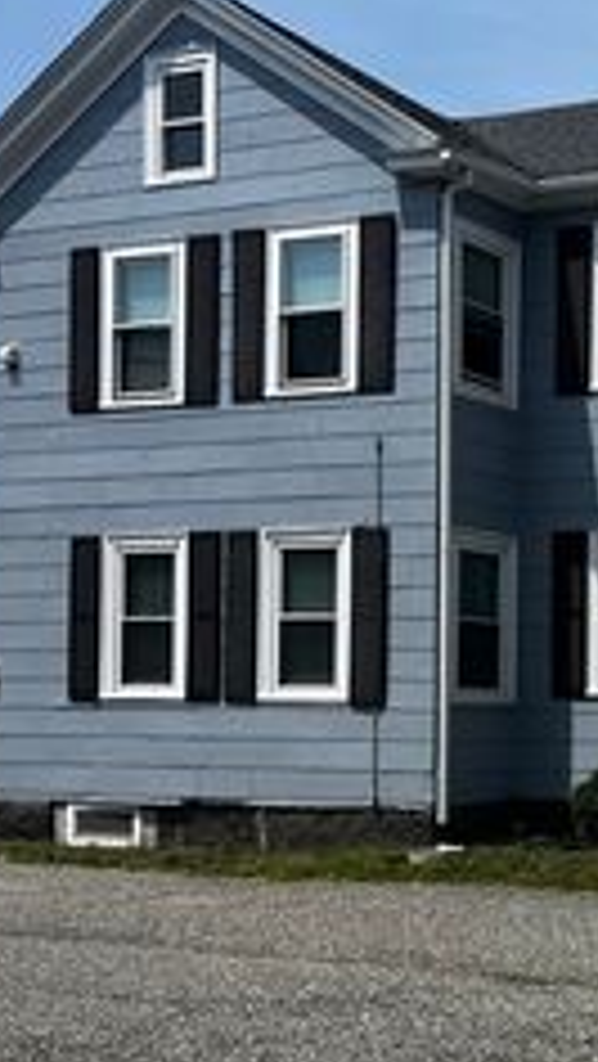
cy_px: 677
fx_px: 1689
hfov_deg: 17.8
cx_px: 913
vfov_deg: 34.7
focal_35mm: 60
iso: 50
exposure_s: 1/5882
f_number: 1.5
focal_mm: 5.7
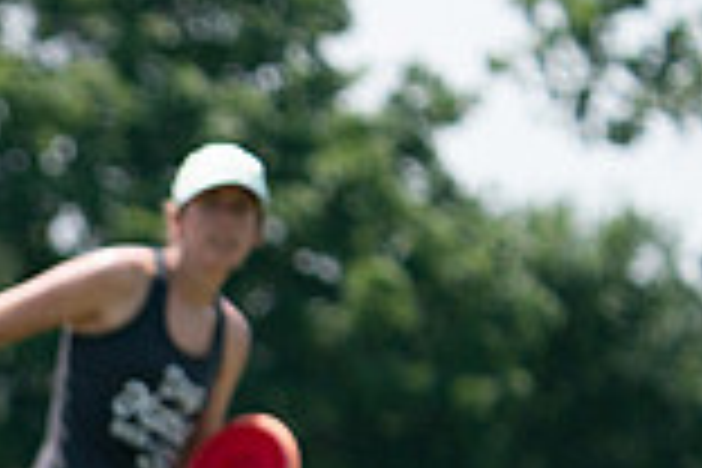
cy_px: 718
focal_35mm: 761
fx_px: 14838
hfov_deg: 2.7
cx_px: -472
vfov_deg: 1.8
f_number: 5.6
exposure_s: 1/4000
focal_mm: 200
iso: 1000
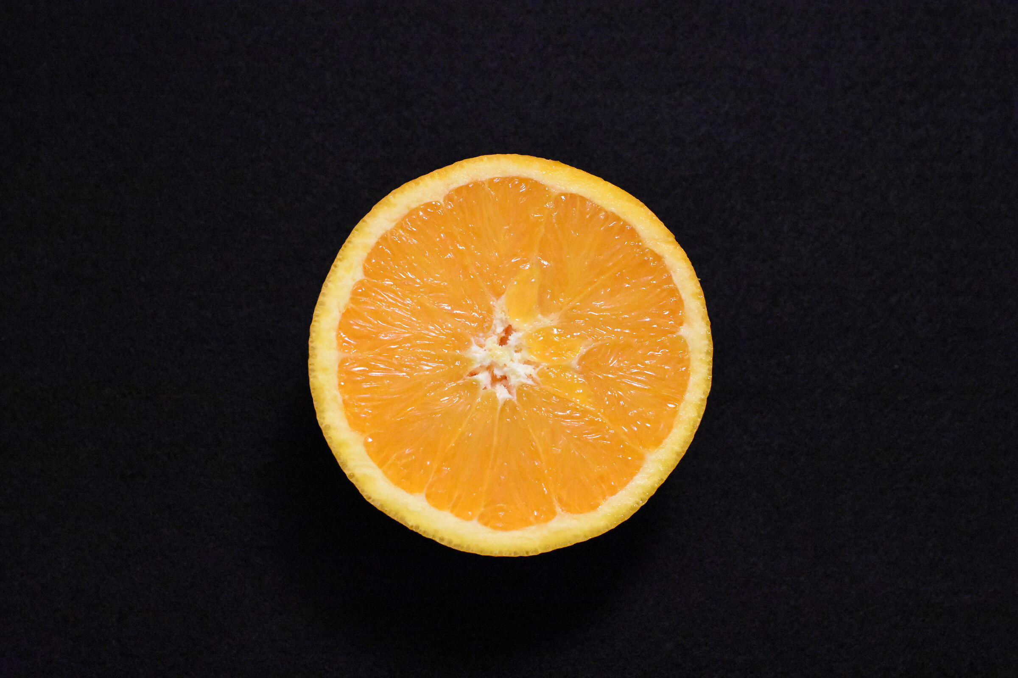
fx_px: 1484
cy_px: 339
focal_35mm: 52
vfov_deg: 25.8
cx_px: 509
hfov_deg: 37.9
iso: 12800
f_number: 5.6
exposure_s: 1/250
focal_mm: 35
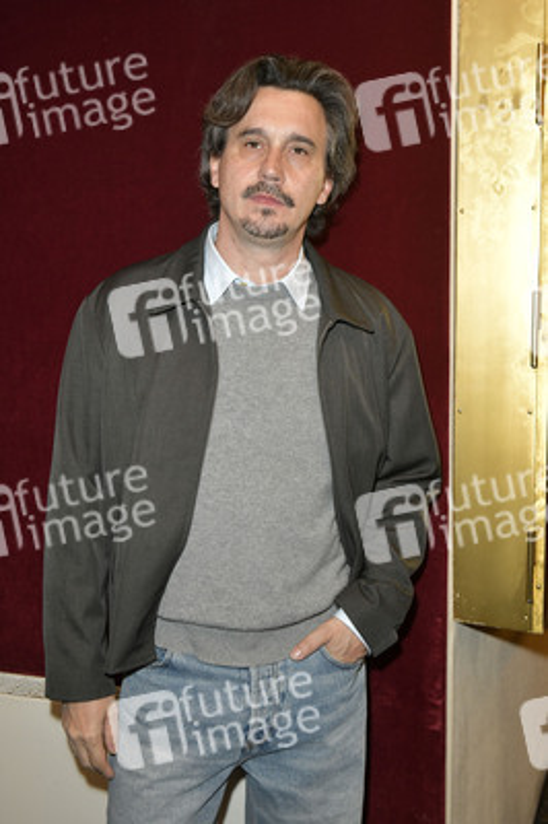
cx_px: 274
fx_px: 961
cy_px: 412
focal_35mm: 42
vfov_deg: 46.4
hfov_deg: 31.8
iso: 2500
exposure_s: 1/160
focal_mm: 42
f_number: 5.6
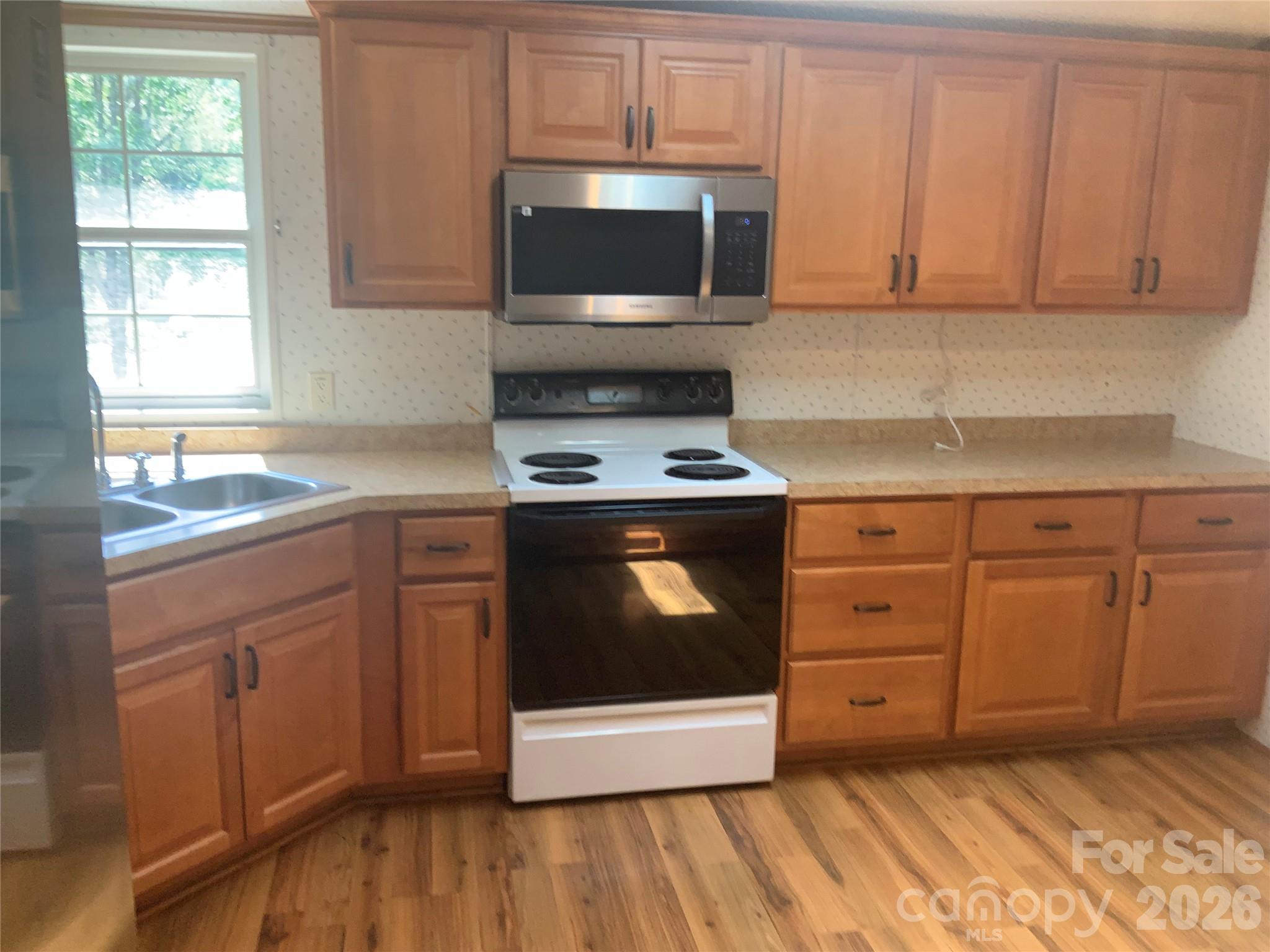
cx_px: 635
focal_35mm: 29
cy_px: 476
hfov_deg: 61.7
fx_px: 1064
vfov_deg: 48.2
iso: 40
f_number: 1.8
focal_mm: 3
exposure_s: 1/60
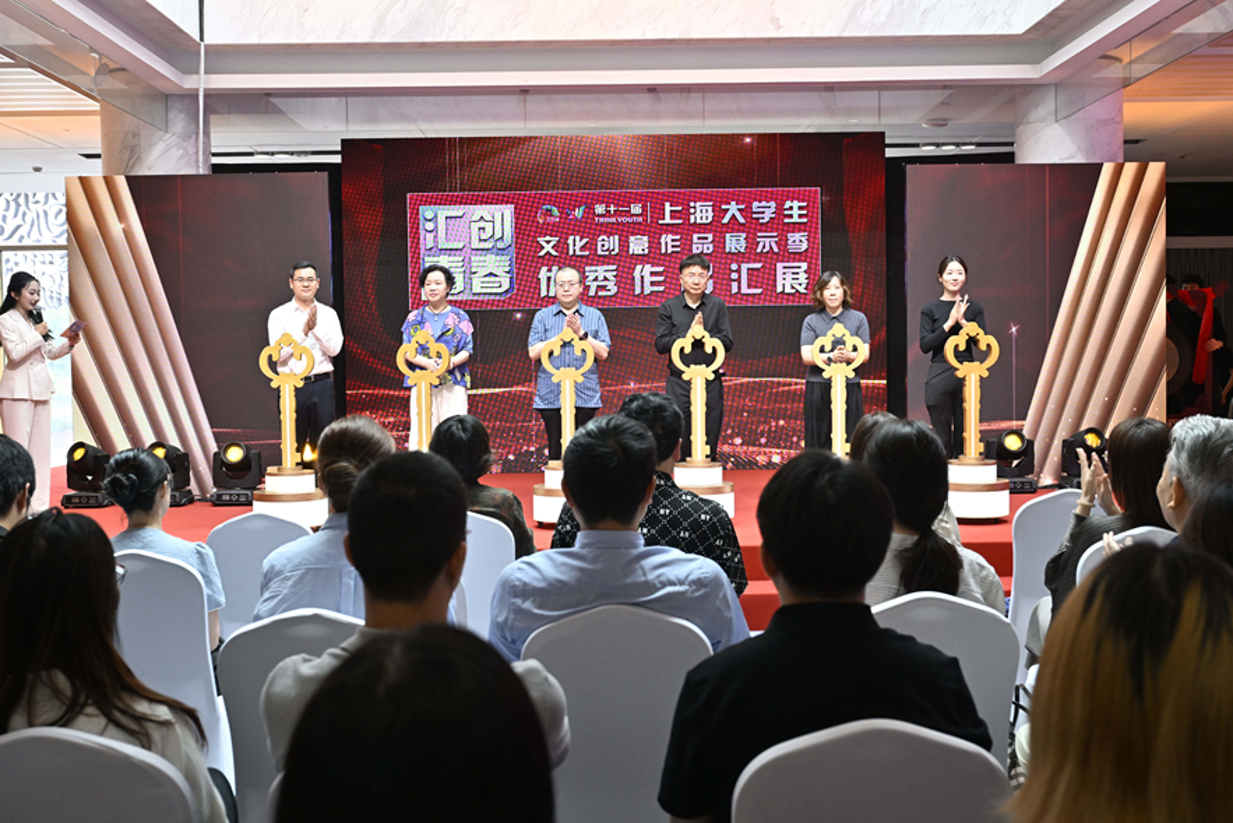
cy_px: 412
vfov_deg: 34.2
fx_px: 1336
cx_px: 616
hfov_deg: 49.5
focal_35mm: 39
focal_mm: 39
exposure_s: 1/160
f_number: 5.6
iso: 1000
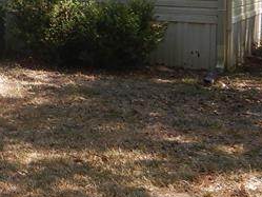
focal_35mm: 107
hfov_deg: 16.4
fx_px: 810
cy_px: -52
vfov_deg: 13.4
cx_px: -153
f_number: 2.8
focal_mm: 4.7
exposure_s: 1/400
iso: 125
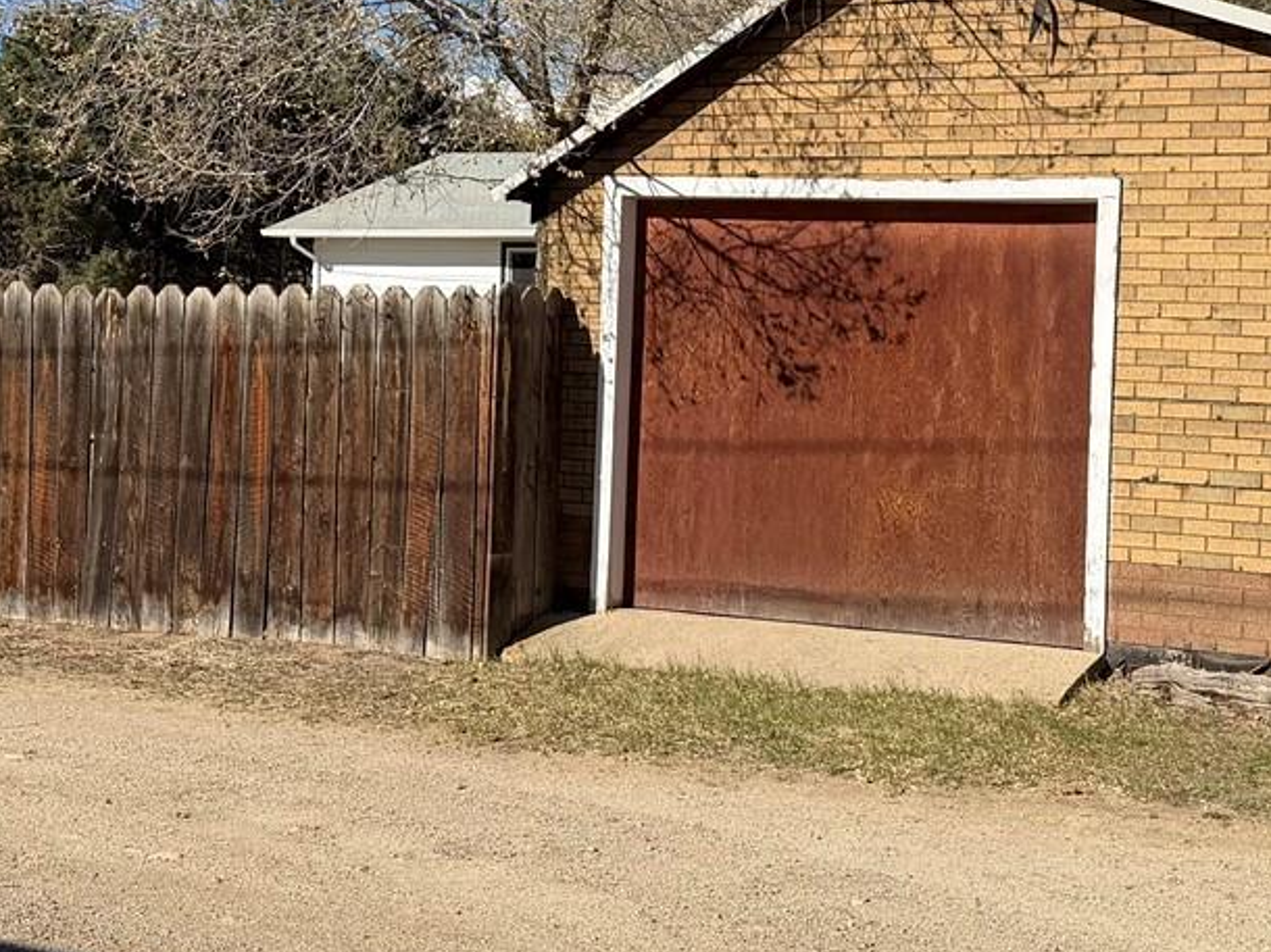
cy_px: 321
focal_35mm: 63
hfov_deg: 30.7
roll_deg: -2.2
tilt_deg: +0.6
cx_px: 663
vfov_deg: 23.2
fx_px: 2312
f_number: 1.78
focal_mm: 6.76
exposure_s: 1/4975
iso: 80
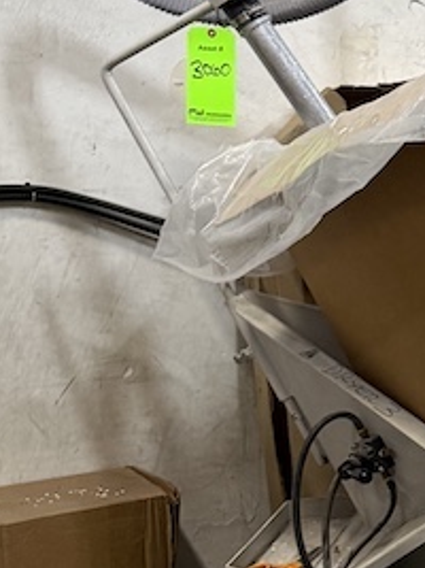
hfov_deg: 14.2
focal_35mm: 92
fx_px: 1507
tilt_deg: -12.6
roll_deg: -4.8
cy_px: 372
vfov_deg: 21.2
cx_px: 756
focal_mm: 6.76
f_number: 1.78
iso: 320
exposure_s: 1/60
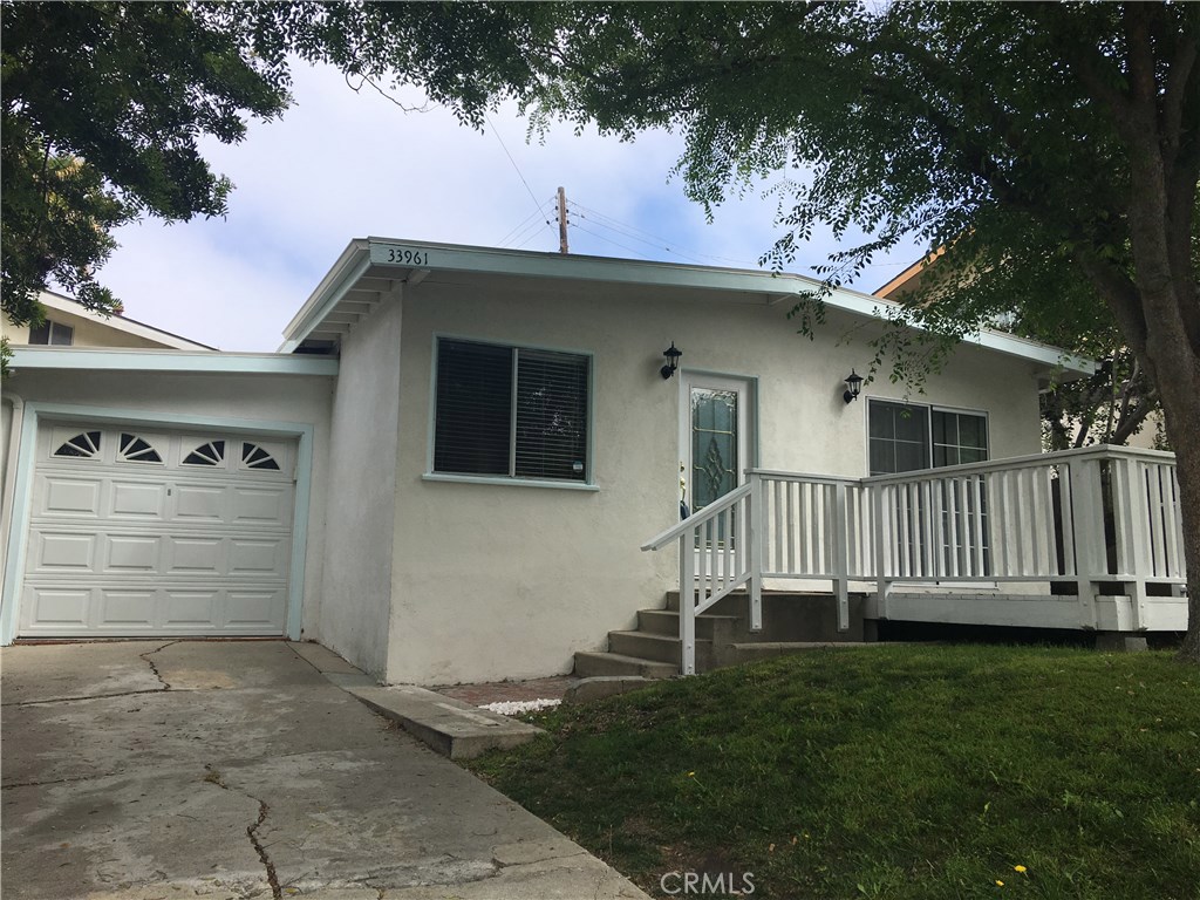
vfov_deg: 48.2
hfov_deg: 61.7
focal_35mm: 29
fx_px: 1005
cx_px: 600
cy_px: 450
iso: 25
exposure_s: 1/1166
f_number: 2.2
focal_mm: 4.15
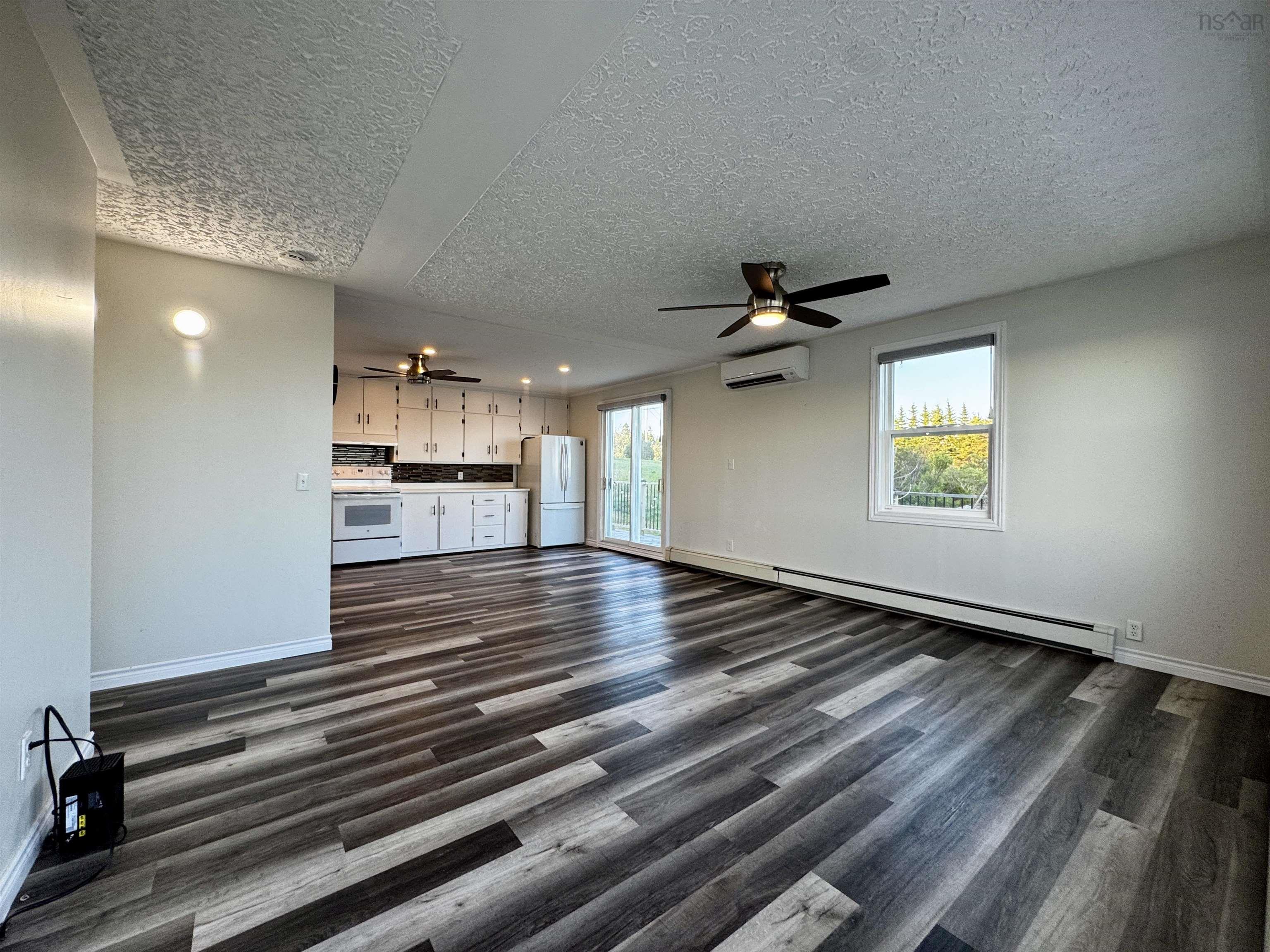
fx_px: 514
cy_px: 476
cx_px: 635
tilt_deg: -0.7
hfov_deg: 102.1
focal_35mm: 14
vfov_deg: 85.7
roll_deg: +0.5
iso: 125
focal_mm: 2.22
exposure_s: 1/120
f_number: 2.2
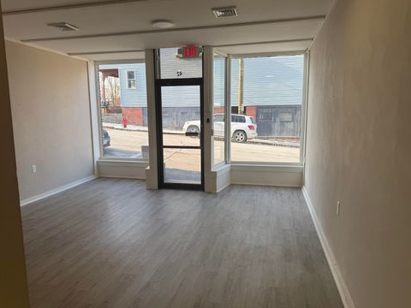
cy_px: 154
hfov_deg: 69.4
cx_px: 202
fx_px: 297
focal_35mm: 25
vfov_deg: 54.9
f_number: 1.78
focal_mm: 6.76
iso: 80
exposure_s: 1/563
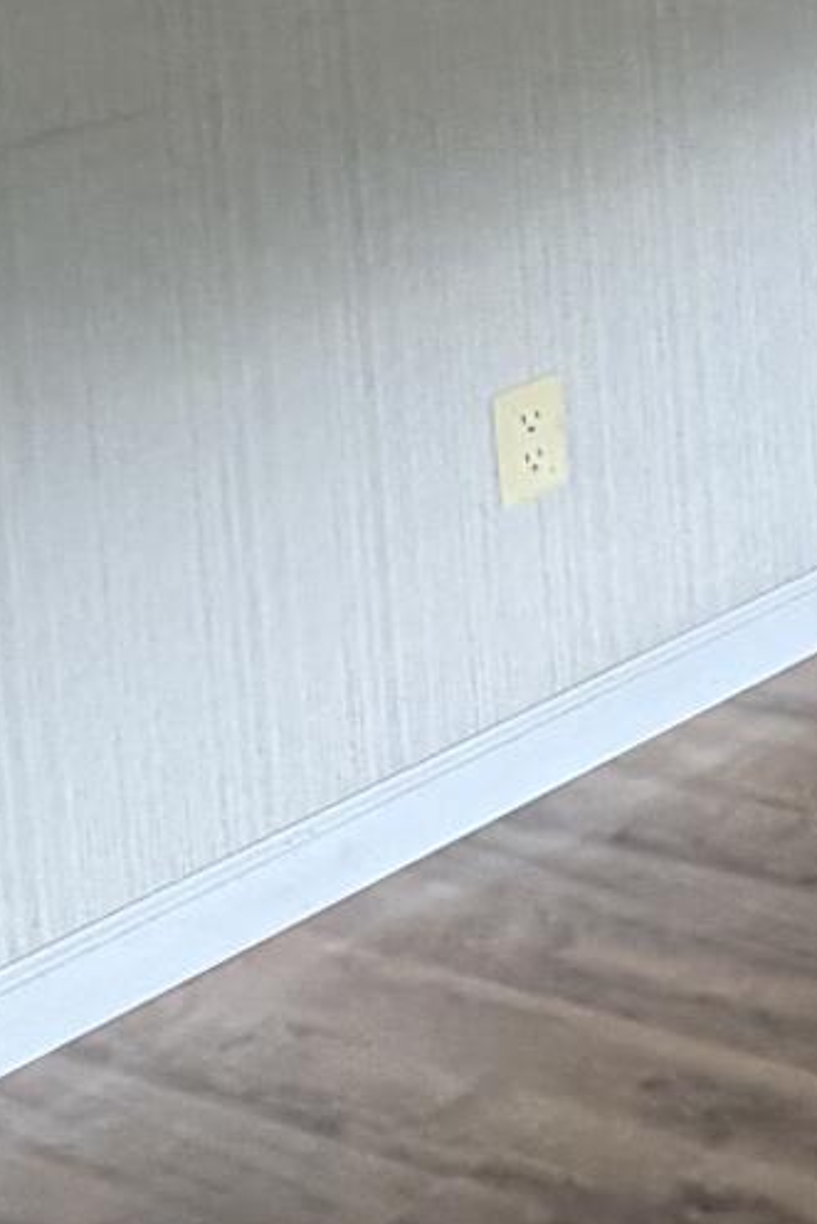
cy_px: -550
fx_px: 2993
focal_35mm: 88
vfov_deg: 20.2
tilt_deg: -5.1
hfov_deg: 10.8
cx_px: 2424
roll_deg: +1.4
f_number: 2.2
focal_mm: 2.22
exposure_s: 1/91
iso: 320
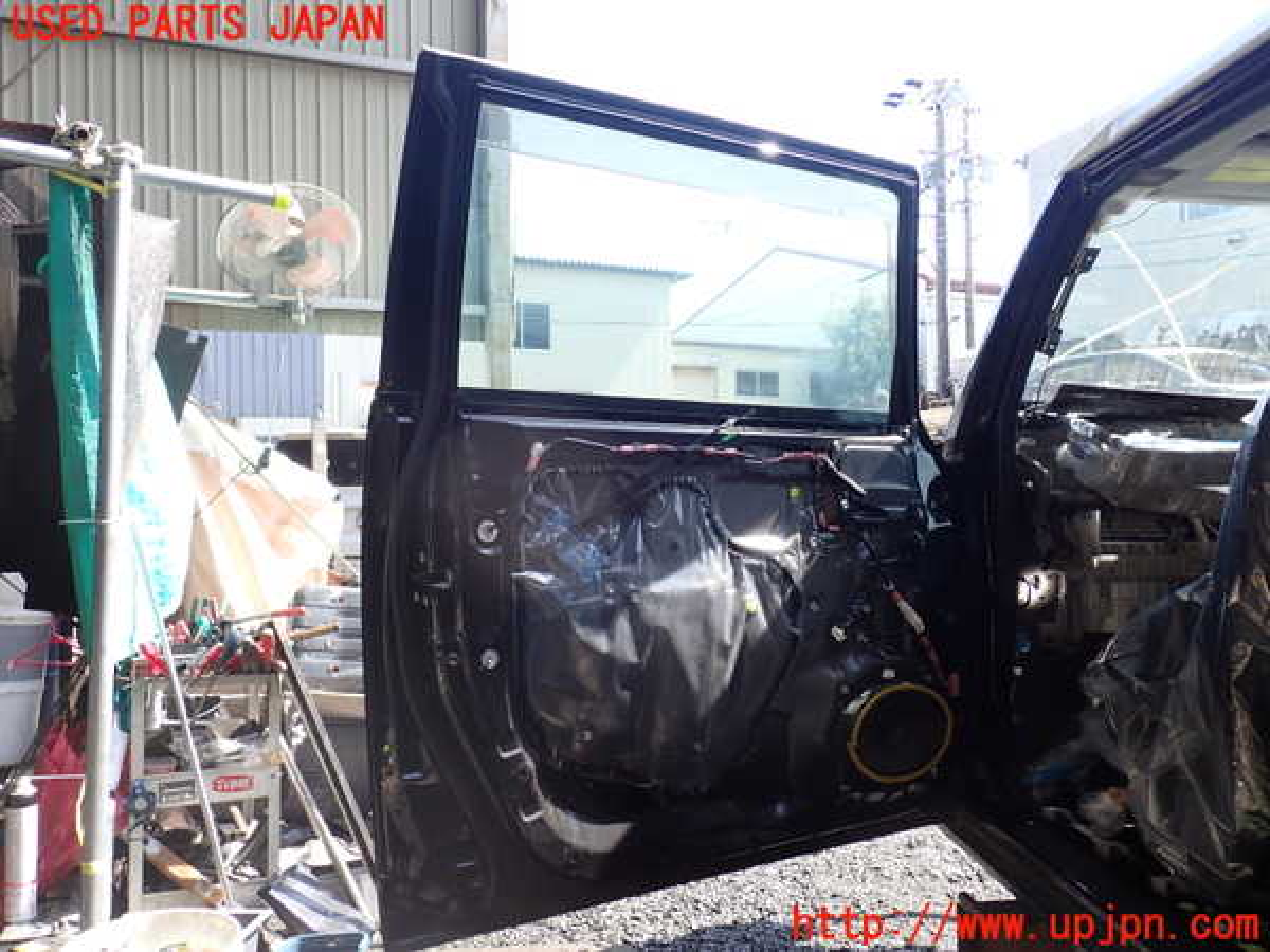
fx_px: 1101
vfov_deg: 46.8
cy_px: 476
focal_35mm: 30
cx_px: 635
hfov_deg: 60.0
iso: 100
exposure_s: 1/160
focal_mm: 5.4
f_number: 3.2
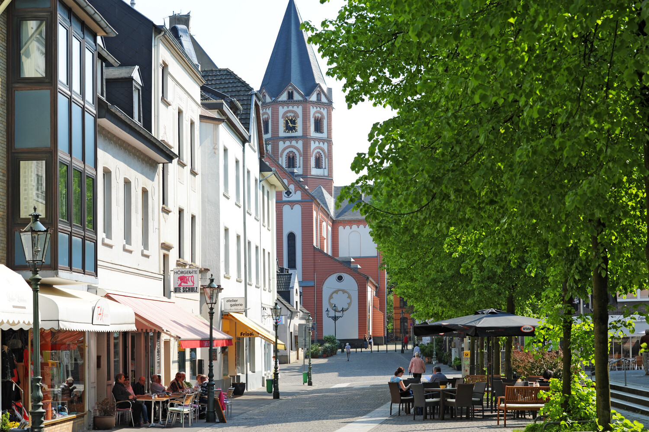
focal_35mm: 70
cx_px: 324
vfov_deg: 19.4
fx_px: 1261
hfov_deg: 28.9
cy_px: 216
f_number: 7.1
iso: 200
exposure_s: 1/400
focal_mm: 70
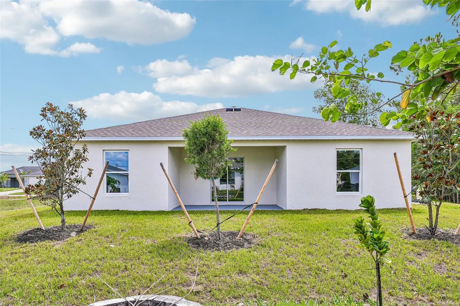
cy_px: 153
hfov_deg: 81.2
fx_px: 268
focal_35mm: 21
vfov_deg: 59.5
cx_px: 230
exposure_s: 1/125
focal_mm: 14
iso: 50
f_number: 8
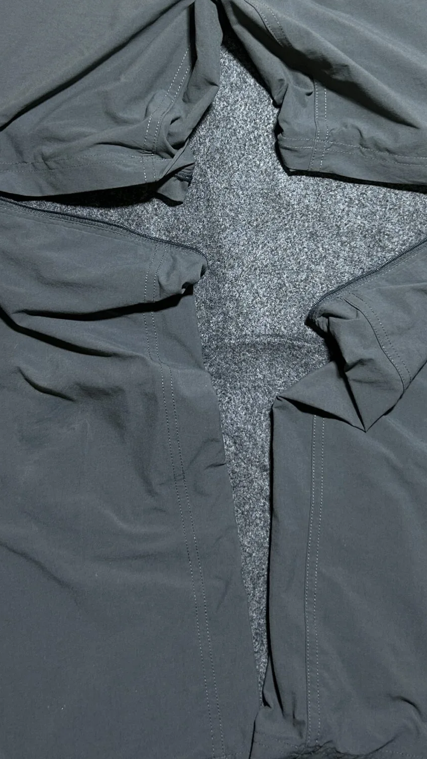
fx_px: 966
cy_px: 237
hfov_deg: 24.9
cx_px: 251
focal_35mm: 48
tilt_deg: -55.0
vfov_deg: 42.2
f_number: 1.5
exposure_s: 1/50
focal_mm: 5.7
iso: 100
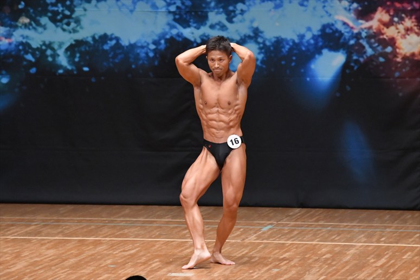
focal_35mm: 285
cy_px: 140
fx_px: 3323
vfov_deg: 4.8
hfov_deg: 7.2
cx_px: 210
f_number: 5.6
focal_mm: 190
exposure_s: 1/400
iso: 6400
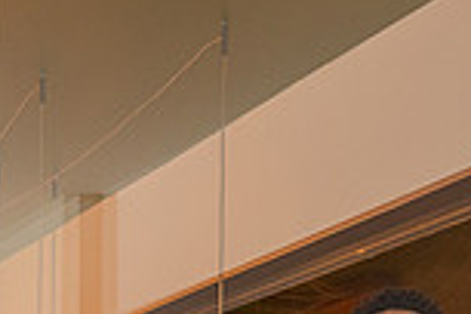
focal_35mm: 125
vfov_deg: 10.1
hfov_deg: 15.8
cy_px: 640
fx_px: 1635
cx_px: -95
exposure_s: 1/200
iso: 800
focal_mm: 24
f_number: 4
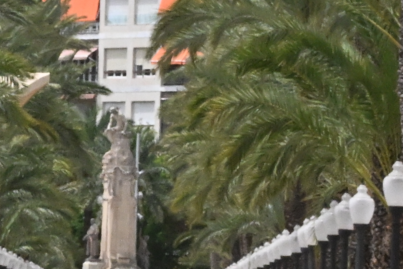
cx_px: 65
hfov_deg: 2.8
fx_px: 8141
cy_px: 97
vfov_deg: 1.9
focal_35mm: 727
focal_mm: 105
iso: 3200
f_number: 36
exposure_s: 1/200
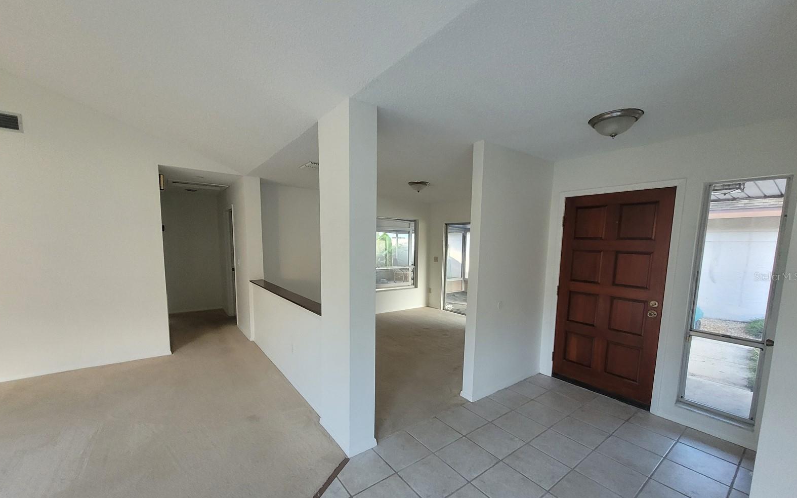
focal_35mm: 14
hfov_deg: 105.3
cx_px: 397
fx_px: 304
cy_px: 276
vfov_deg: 78.4
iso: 200
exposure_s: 1/60
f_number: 2.2
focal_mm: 1.74
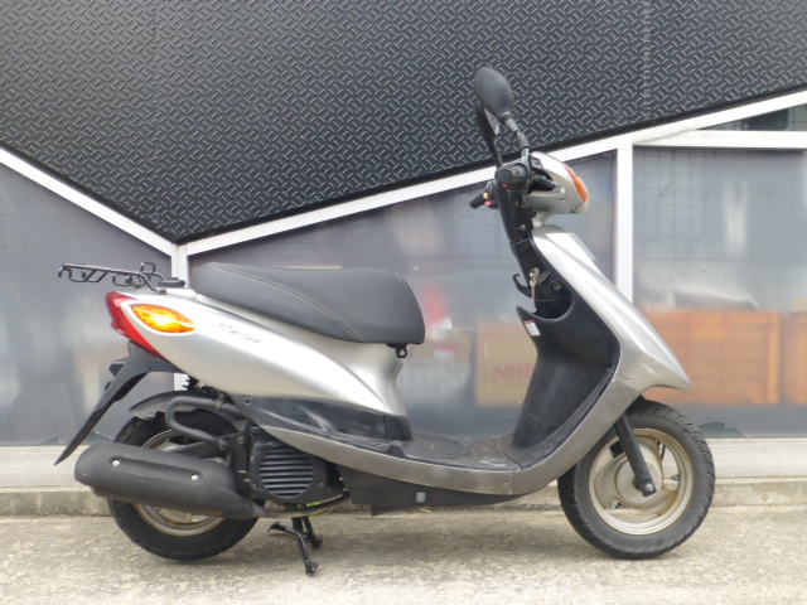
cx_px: 404
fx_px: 793
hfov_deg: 54.0
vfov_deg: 41.8
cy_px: 302
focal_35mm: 34
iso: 100
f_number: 3.7
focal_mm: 6.1
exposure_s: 1/40
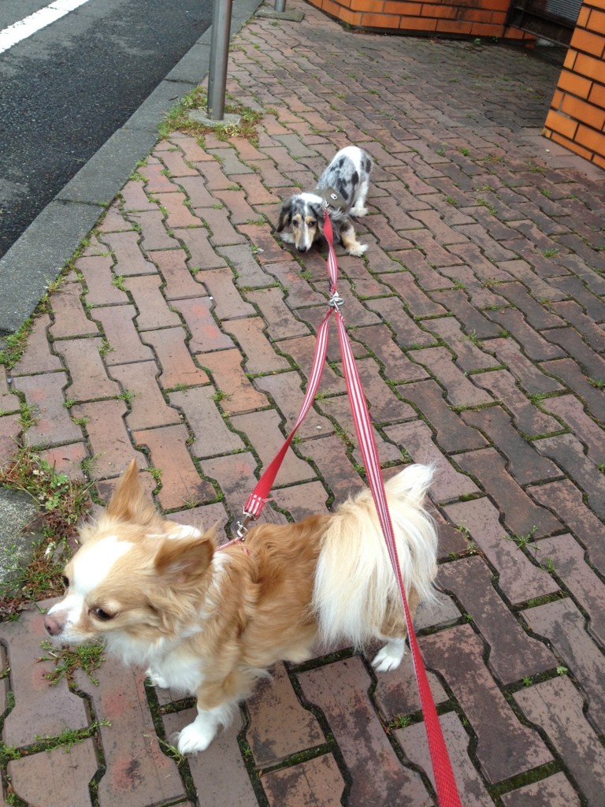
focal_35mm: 35
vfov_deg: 52.6
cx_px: 302
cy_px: 404
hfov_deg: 40.7
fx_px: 816
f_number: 2.4
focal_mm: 4.28
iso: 50
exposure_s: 1/272
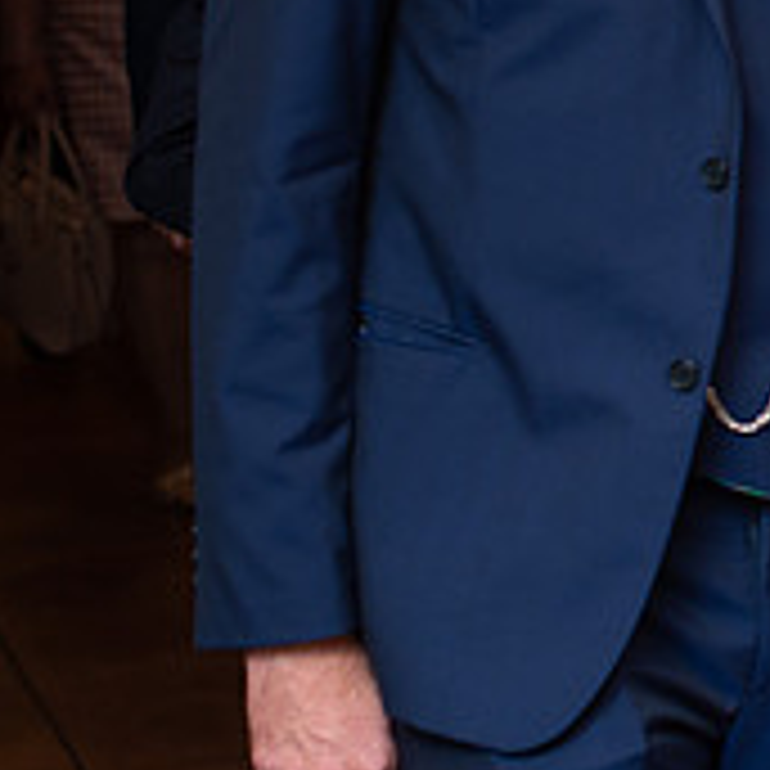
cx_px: 1569
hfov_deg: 10.7
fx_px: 3725
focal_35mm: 148
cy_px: -13
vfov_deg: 11.7
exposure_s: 1/100
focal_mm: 35
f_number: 2.8
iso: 250
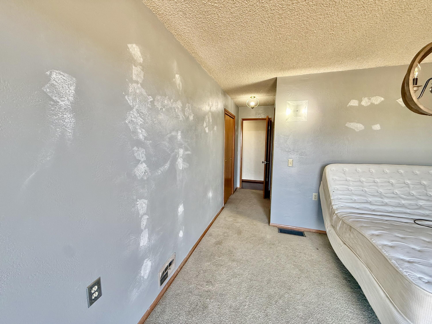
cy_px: 162
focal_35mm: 14
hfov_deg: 102.1
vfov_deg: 85.7
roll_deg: -0.4
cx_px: 216
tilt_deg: -5.5
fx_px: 175
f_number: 2.2
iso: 250
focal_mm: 2.22
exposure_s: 1/120
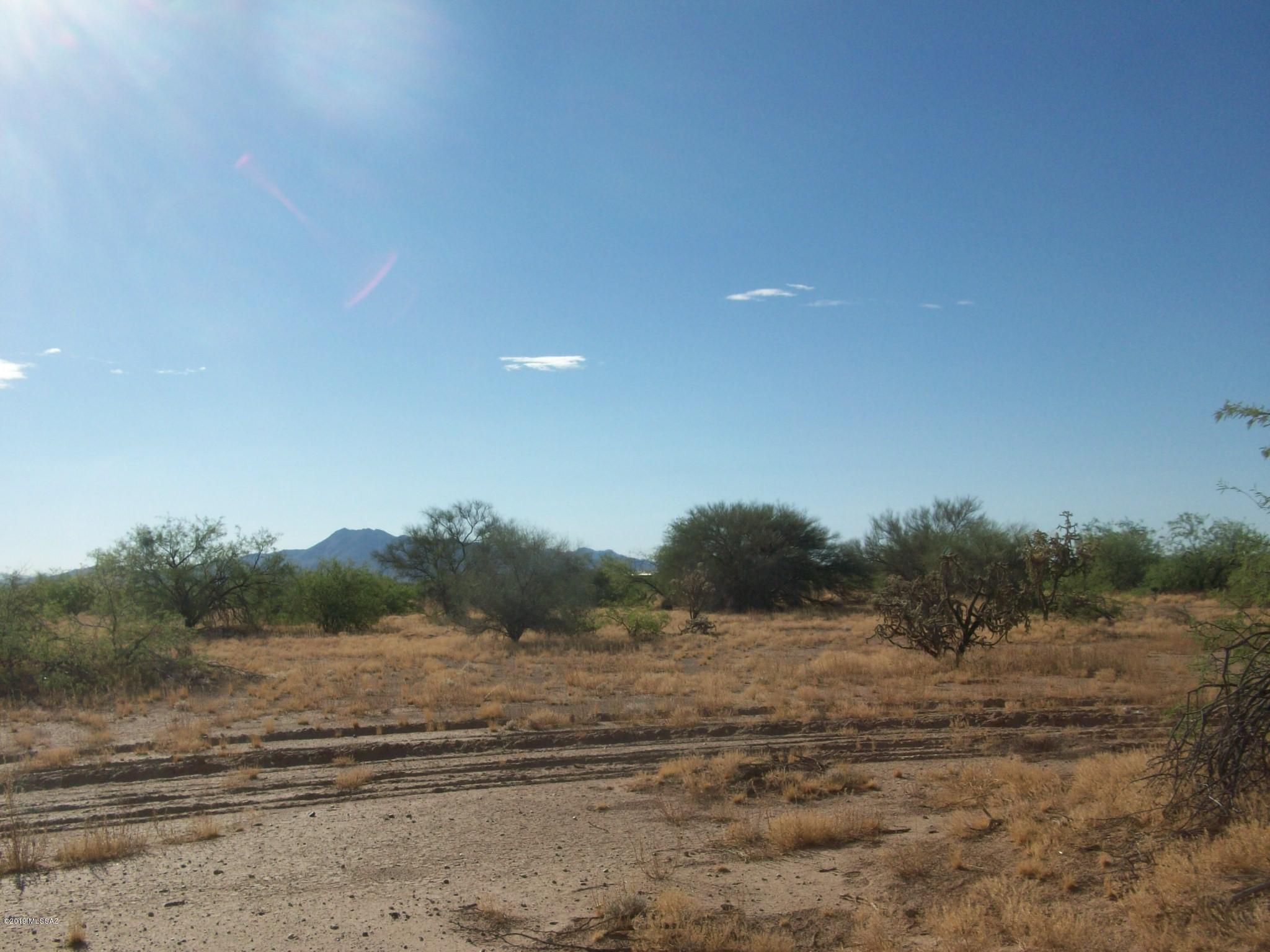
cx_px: 635
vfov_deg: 41.8
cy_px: 476
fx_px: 1247
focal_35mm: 34
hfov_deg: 54.0
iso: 64
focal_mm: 5.7
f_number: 5.5
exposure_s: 1/617
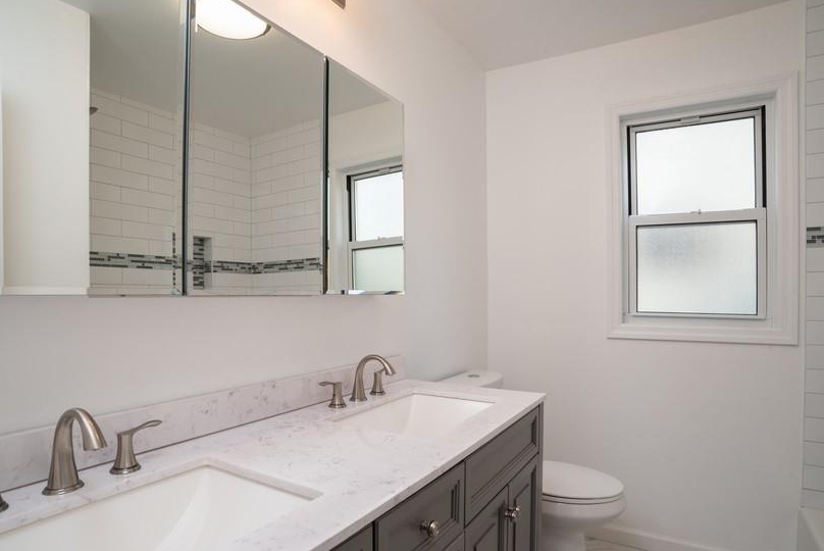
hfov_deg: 83.9
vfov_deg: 61.9
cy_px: 303
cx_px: 424
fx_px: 458
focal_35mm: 20
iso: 200
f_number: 13
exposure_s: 1/20
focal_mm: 18
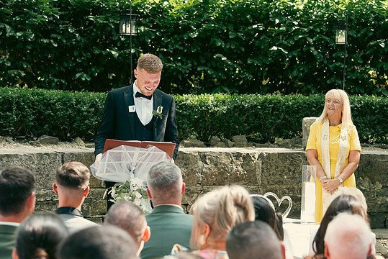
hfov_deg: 18.1
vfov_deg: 12.1
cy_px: 135
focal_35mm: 113
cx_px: 184
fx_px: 1218
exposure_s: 1/200
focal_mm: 70
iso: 400
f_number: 3.5
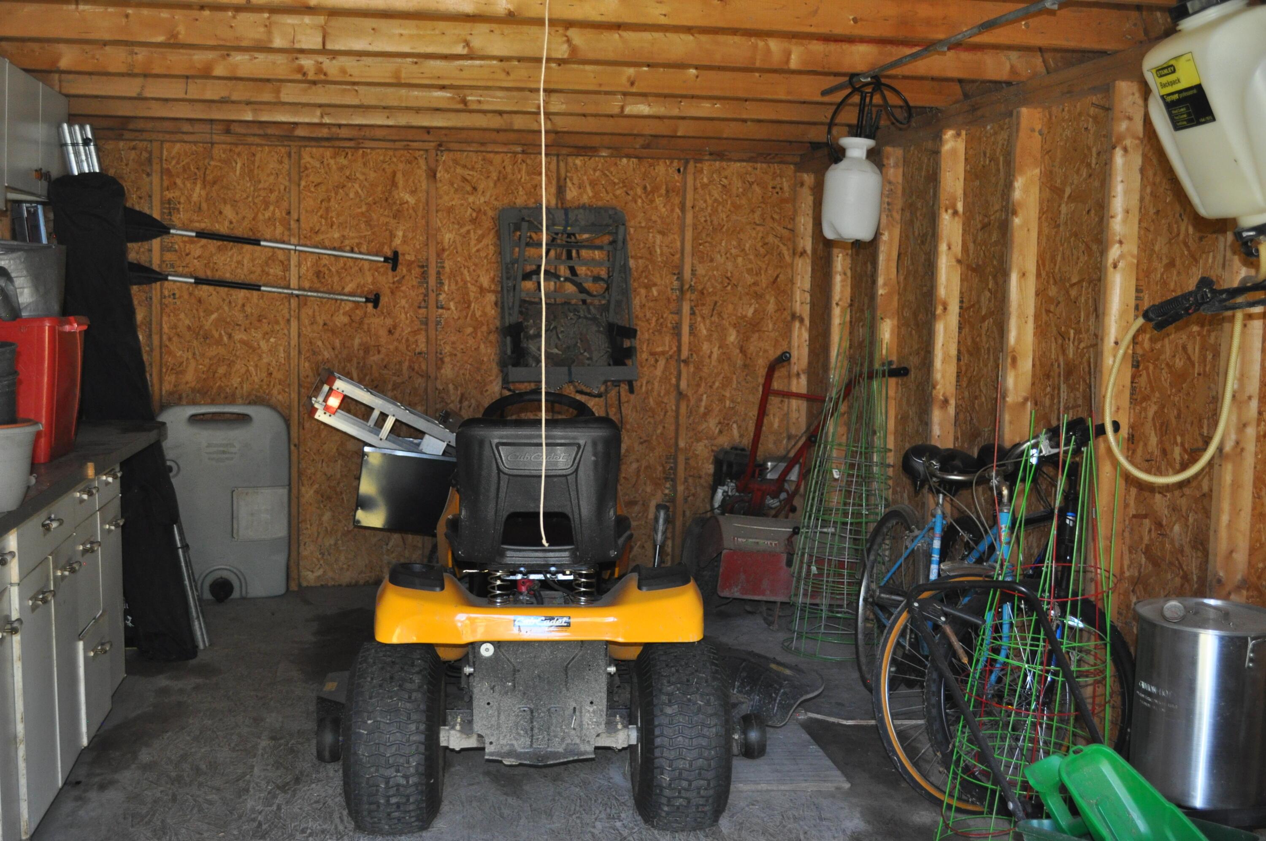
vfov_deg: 34.1
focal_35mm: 39
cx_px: 633
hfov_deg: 49.6
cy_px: 420
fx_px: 1370
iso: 800
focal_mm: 26
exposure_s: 1/100
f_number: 4.2
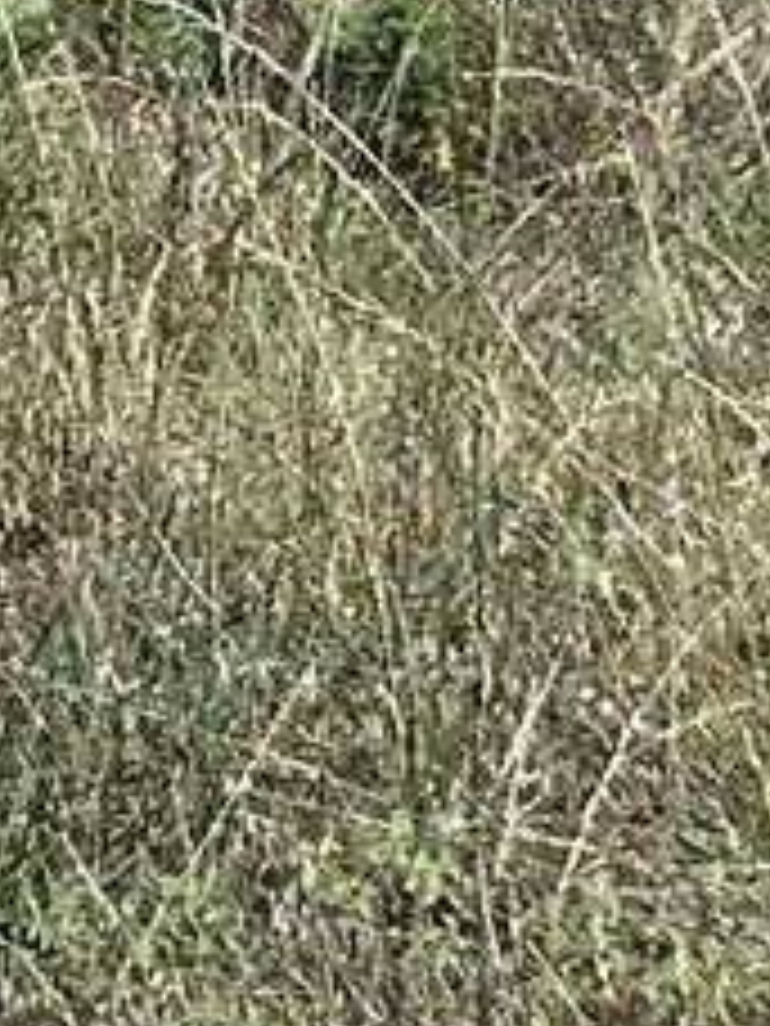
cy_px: -1791
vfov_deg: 8.1
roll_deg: -2.3
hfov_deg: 5.7
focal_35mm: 216
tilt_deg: -1.5
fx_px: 6406
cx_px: -2463
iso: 80
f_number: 1.78
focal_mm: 6.86
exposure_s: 1/4762
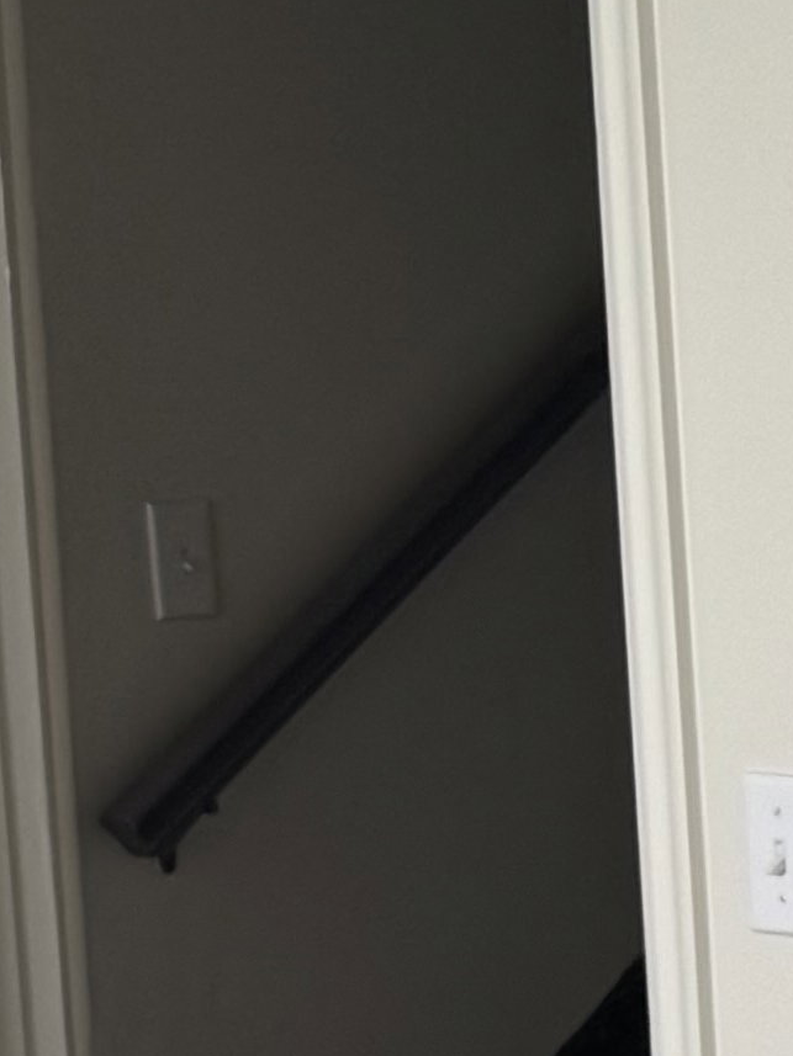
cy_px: 1318
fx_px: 4886
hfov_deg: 8.0
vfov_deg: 12.0
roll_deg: -1.2
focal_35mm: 160
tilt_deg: -12.0
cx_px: 2346
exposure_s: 1/155
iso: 64
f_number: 1.78
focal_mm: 6.76
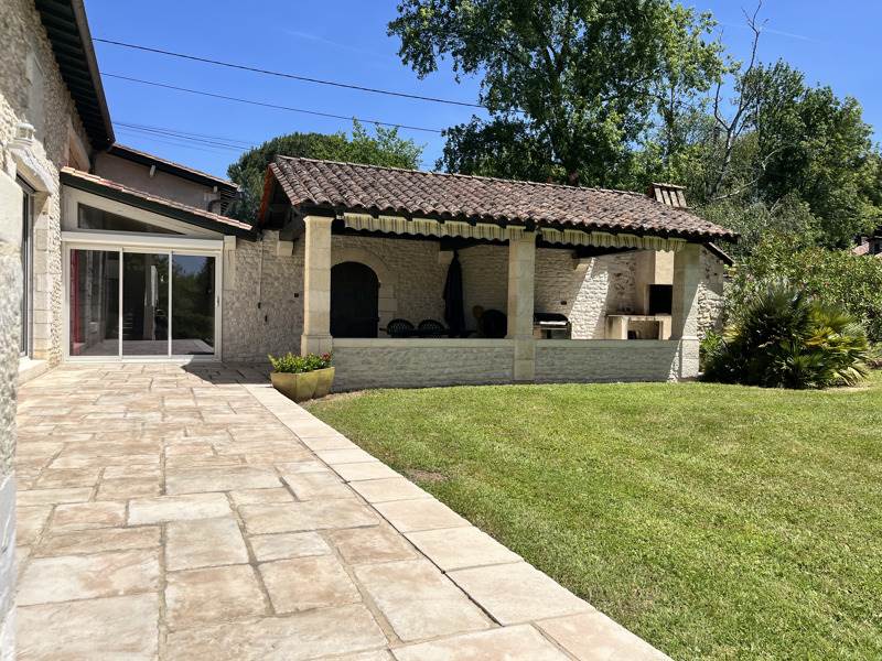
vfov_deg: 53.1
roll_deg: -0.9
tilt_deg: +0.1
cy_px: 330
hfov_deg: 67.3
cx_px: 441
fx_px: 662
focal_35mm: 26
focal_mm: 5.1
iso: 50
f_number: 1.6
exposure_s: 1/4149
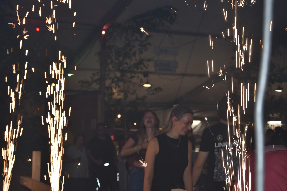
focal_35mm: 63
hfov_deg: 31.9
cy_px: 96
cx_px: 144
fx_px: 502
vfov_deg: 21.6
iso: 140
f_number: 5.6
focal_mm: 42
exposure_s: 1/125
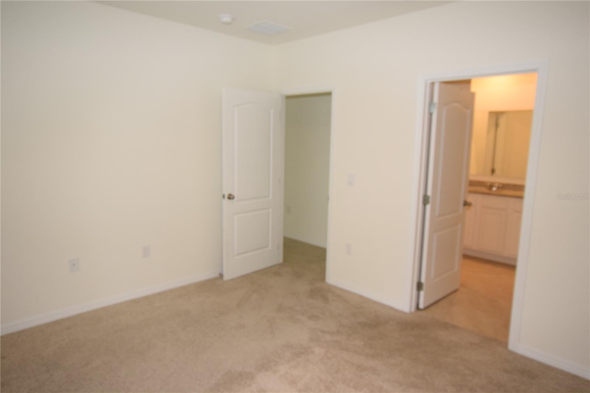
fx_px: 393
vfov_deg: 53.1
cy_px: 196
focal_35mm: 24
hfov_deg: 73.8
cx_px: 295
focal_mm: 16
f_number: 5
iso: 800
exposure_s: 1/100
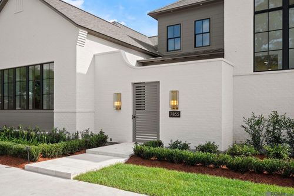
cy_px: 98
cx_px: 147
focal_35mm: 30
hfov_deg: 61.9
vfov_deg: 43.6
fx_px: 245
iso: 320
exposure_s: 1/640
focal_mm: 30
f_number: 10
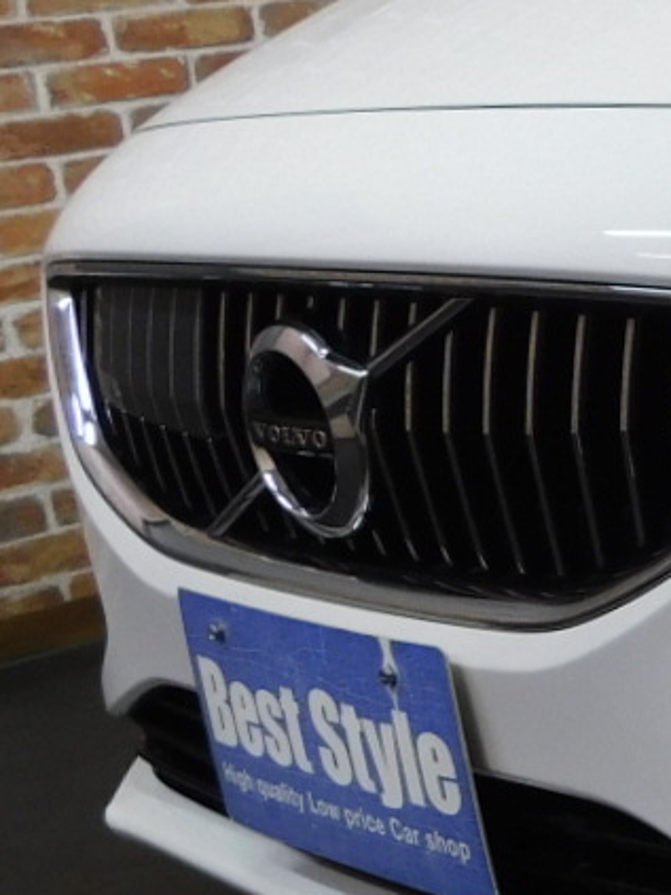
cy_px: 355
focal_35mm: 87
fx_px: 2250
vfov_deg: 22.5
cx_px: 1439
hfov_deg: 13.8
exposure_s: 1/30
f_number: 3
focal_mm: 4
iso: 125
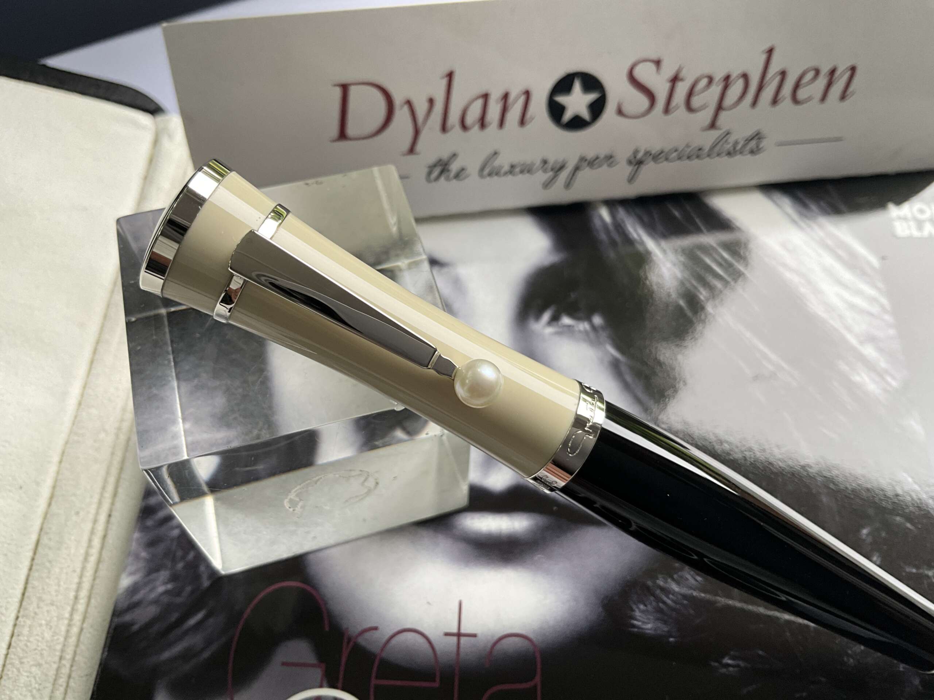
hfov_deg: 61.7
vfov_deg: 48.2
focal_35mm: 29
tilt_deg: -58.7
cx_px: 467
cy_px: 350
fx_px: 782
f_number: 1.8
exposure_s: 1/122
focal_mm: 3
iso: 64
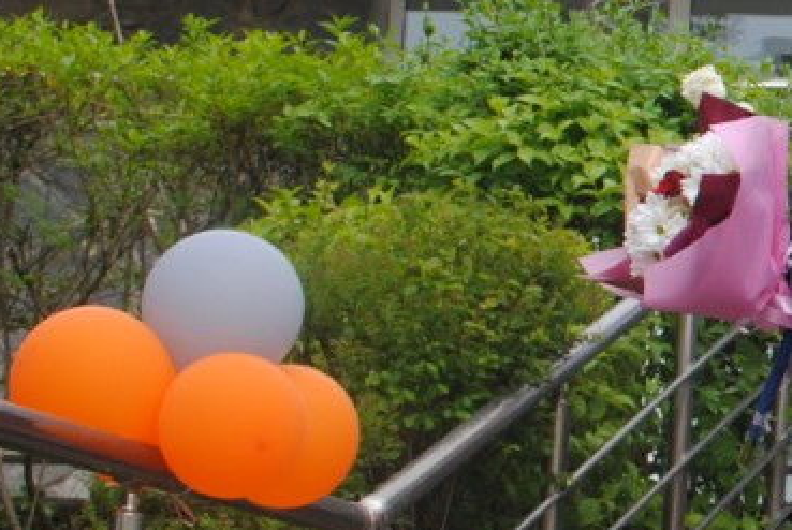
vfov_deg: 10.5
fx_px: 2885
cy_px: 245
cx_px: 1443
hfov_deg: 13.9
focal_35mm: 131
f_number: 5.6
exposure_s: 1/125
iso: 180
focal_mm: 20
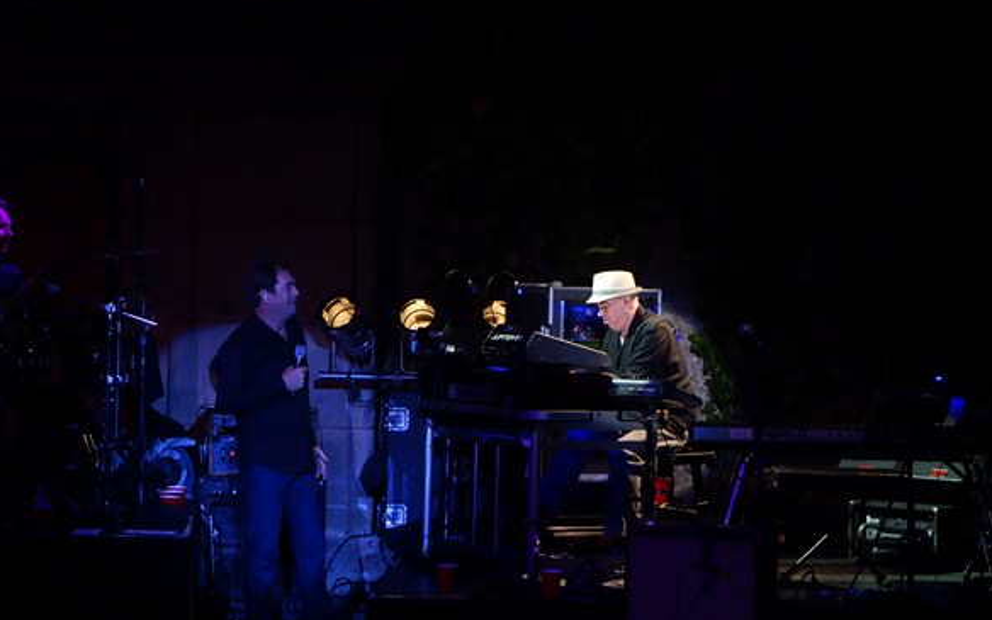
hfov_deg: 20.2
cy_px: 295
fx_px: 2785
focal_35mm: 103
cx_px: 498
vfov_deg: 12.7
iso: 1000
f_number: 4.9
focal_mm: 37.1
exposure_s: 1/125
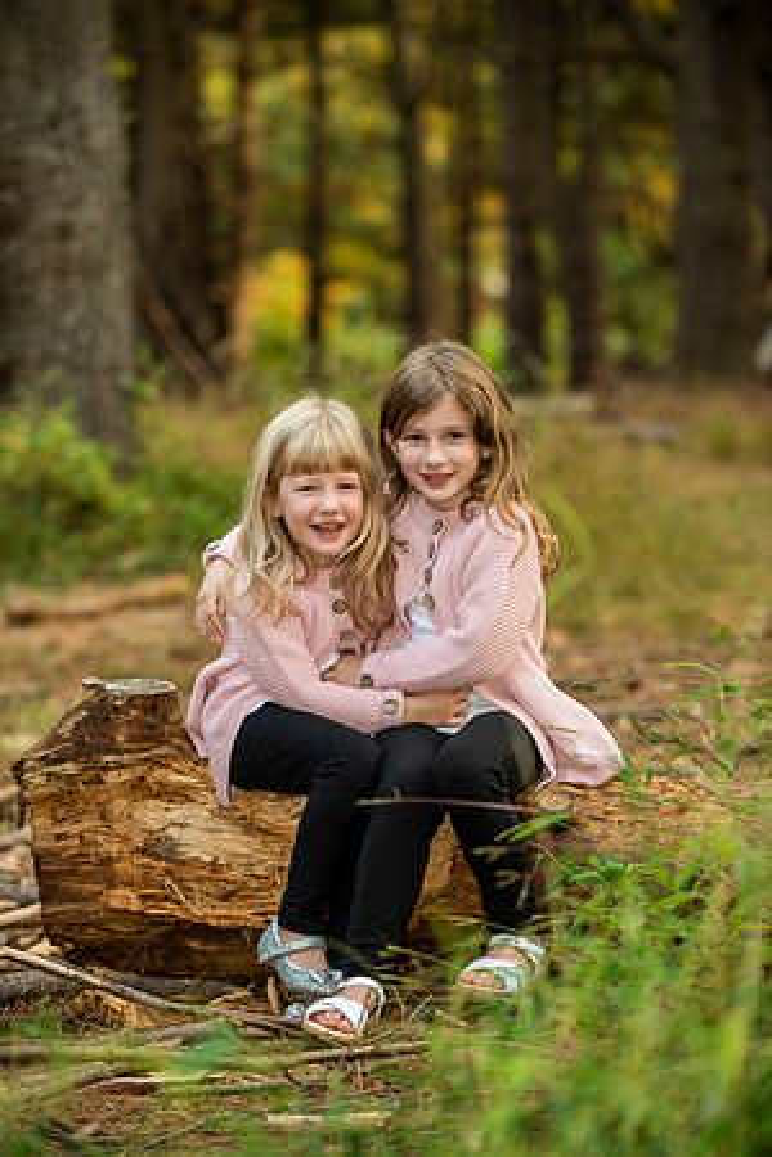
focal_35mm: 120
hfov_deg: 11.4
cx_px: 386
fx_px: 3860
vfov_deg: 17.1
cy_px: 578
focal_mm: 120
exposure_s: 1/60
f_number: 3.5
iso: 250
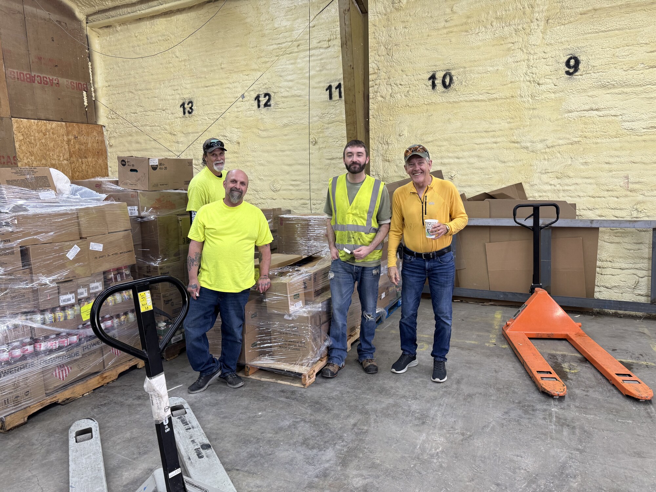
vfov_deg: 56.8
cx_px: 328
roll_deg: +2.5
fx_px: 455
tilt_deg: -9.4
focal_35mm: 24
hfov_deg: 71.6
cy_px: 246
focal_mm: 6.76
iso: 125
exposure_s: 1/60
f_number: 1.78
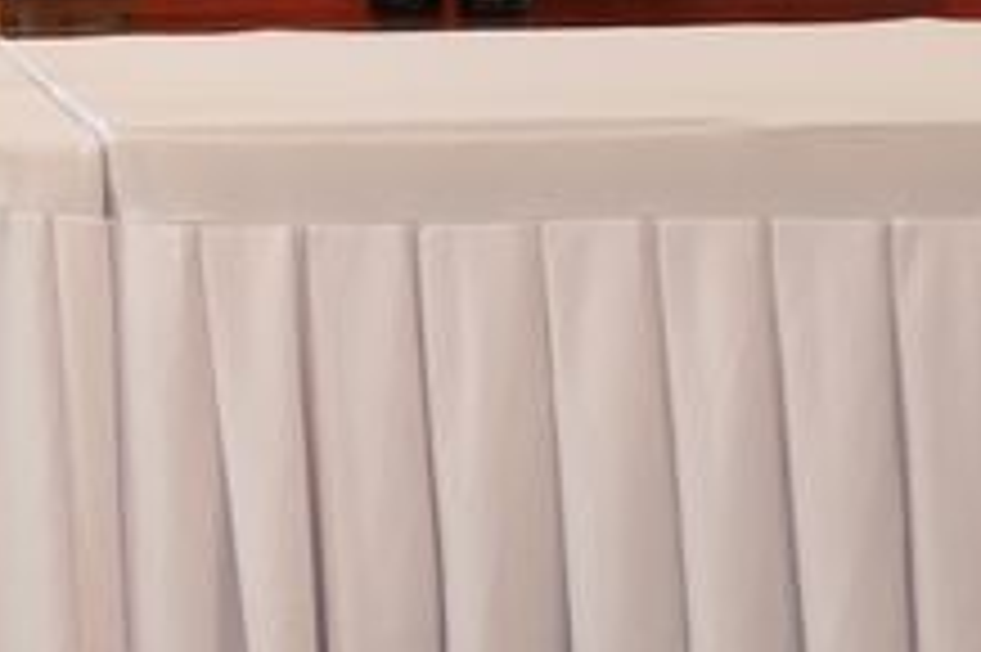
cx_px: -866
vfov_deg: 7.0
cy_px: -895
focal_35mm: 186
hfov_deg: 10.3
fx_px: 5065
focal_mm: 24
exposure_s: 1/160
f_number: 4
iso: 1600
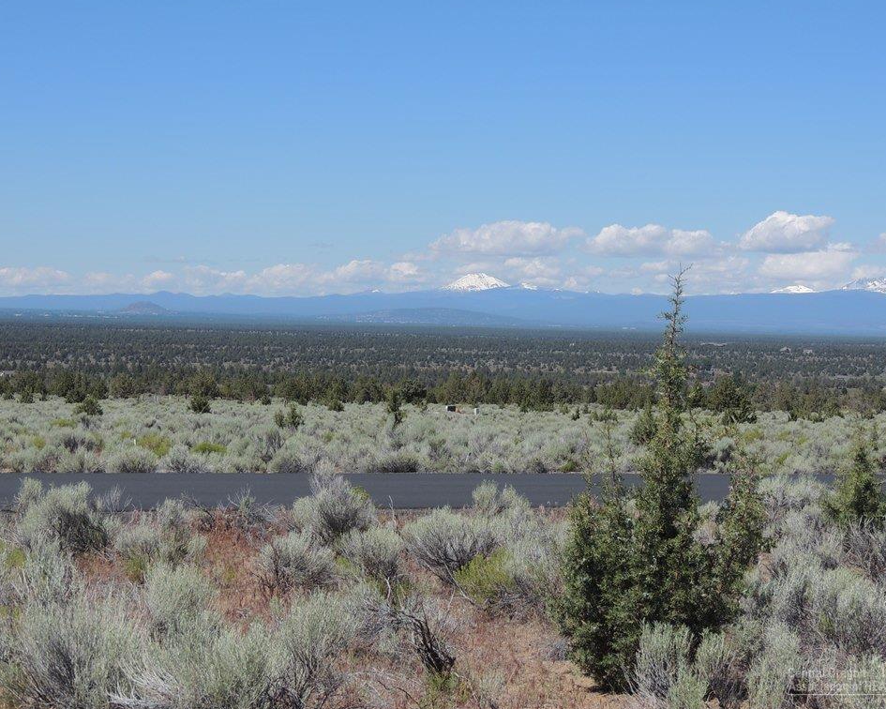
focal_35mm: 74
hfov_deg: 25.7
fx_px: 1940
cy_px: 353
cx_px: 450
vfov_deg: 20.7
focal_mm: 12.4
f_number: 3.9
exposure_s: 1/1000
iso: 100
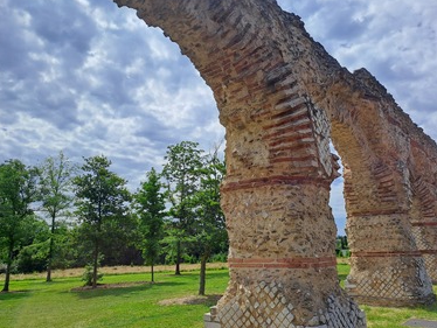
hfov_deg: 67.3
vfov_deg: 53.1
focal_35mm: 26
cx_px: 223
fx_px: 328
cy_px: 167
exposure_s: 1/3145
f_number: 1.8
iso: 32
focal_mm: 4.65
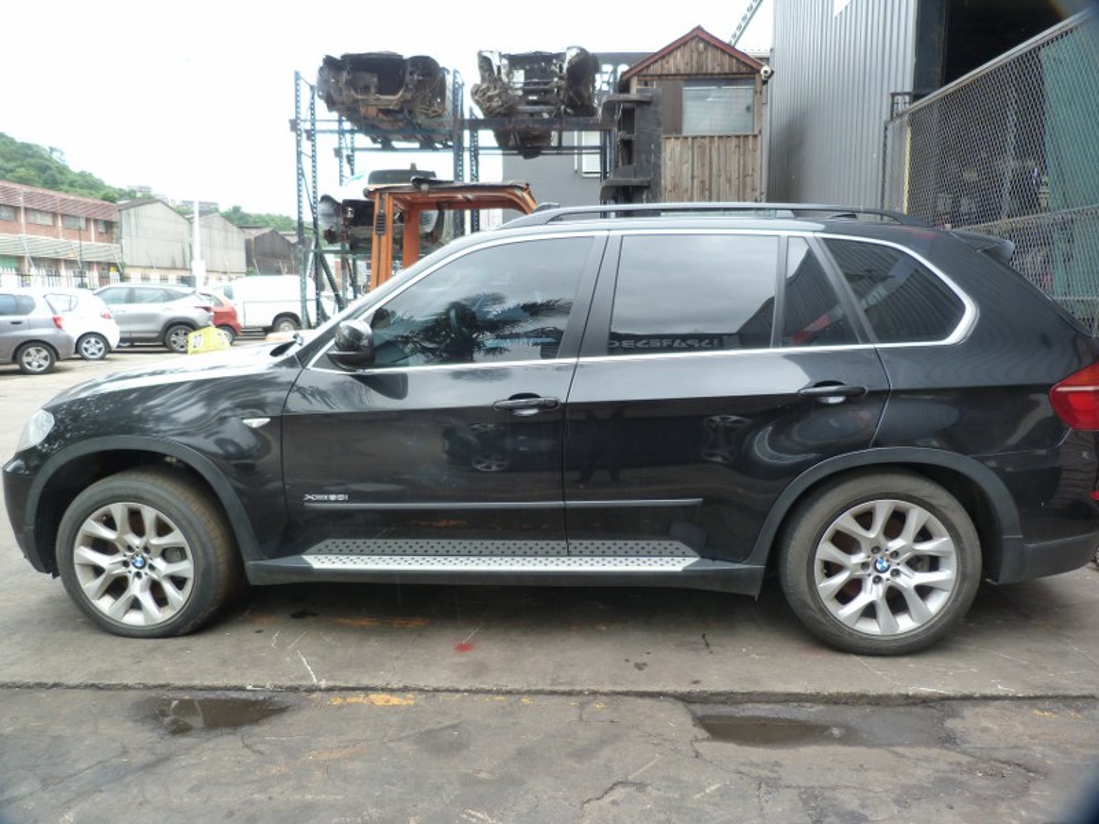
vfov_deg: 54.9
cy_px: 412
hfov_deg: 69.4
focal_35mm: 25
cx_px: 550
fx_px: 794
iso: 125
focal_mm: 4.5
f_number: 2.8
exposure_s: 1/100
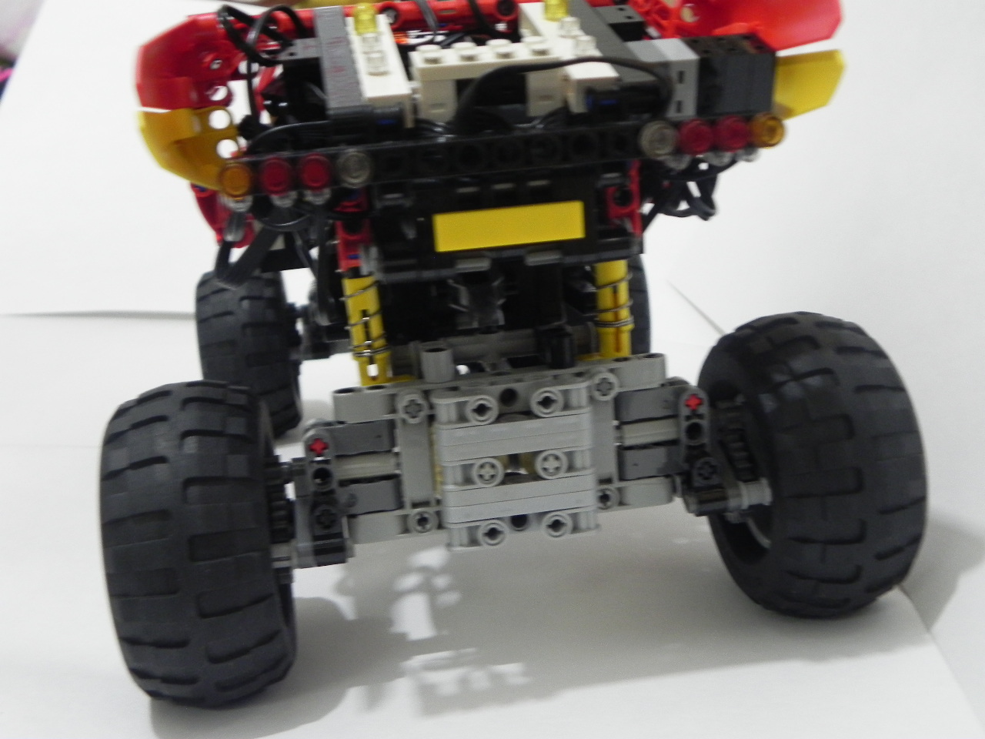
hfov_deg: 45.8
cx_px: 492
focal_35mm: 41
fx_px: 1167
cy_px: 370
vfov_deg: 35.1
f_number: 3.2
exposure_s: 1/8.7
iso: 400
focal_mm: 7.3
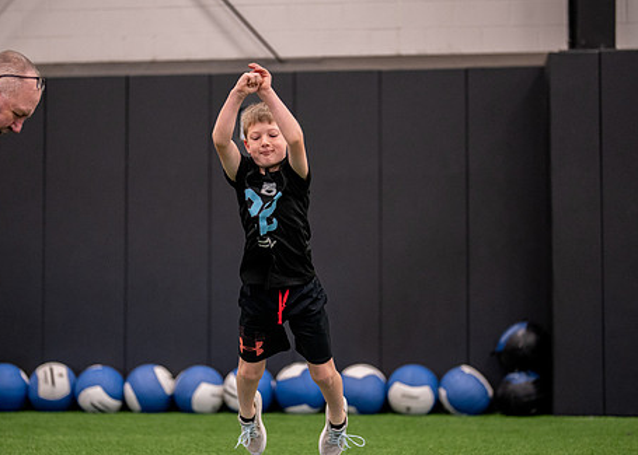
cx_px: 276
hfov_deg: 26.1
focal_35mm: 76
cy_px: 286
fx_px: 1377
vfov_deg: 18.8
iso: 1600
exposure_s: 1/1000
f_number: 1.2
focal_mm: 50
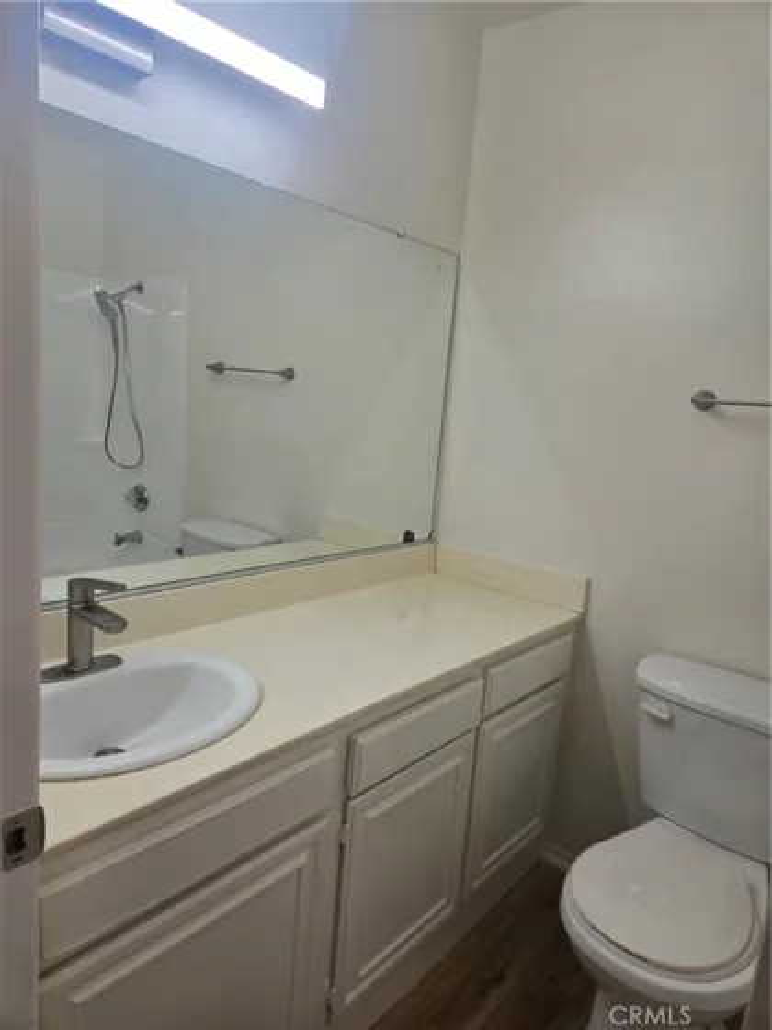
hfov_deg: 58.9
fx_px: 684
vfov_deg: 73.9
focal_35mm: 23
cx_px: 386
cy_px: 515
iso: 32
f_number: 1.8
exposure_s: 1/120
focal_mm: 5.4
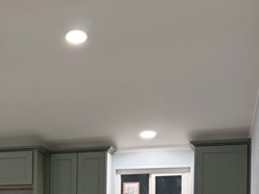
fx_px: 464
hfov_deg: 28.8
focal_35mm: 62
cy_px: 221
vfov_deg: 22.2
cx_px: -11
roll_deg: -0.3
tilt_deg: -0.2
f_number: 1.78
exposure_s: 1/195
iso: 200
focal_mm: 6.76
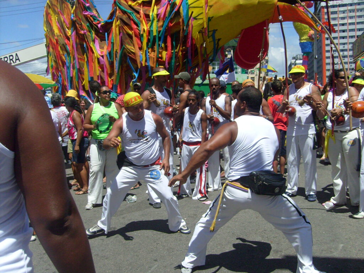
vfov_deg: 40.7
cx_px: 182
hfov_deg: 52.6
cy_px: 136
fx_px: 368
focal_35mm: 35
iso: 80
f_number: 7.1
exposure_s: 1/500
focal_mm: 5.8
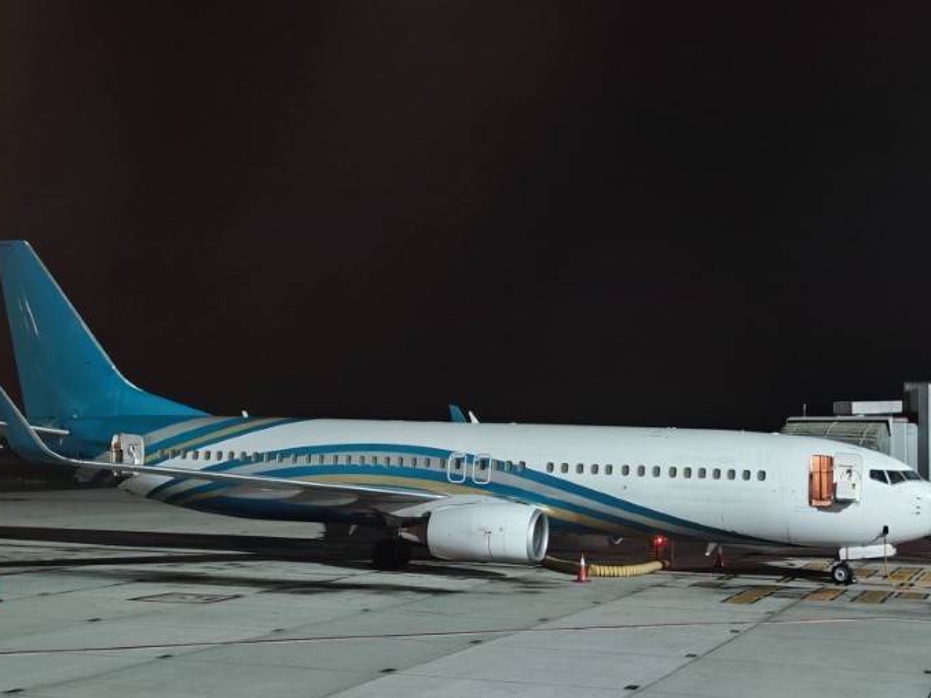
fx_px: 780
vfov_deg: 48.0
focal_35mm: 29
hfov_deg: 61.4
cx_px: 529
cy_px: 415
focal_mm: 7.01
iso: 3405
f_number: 1.69
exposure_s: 1/20
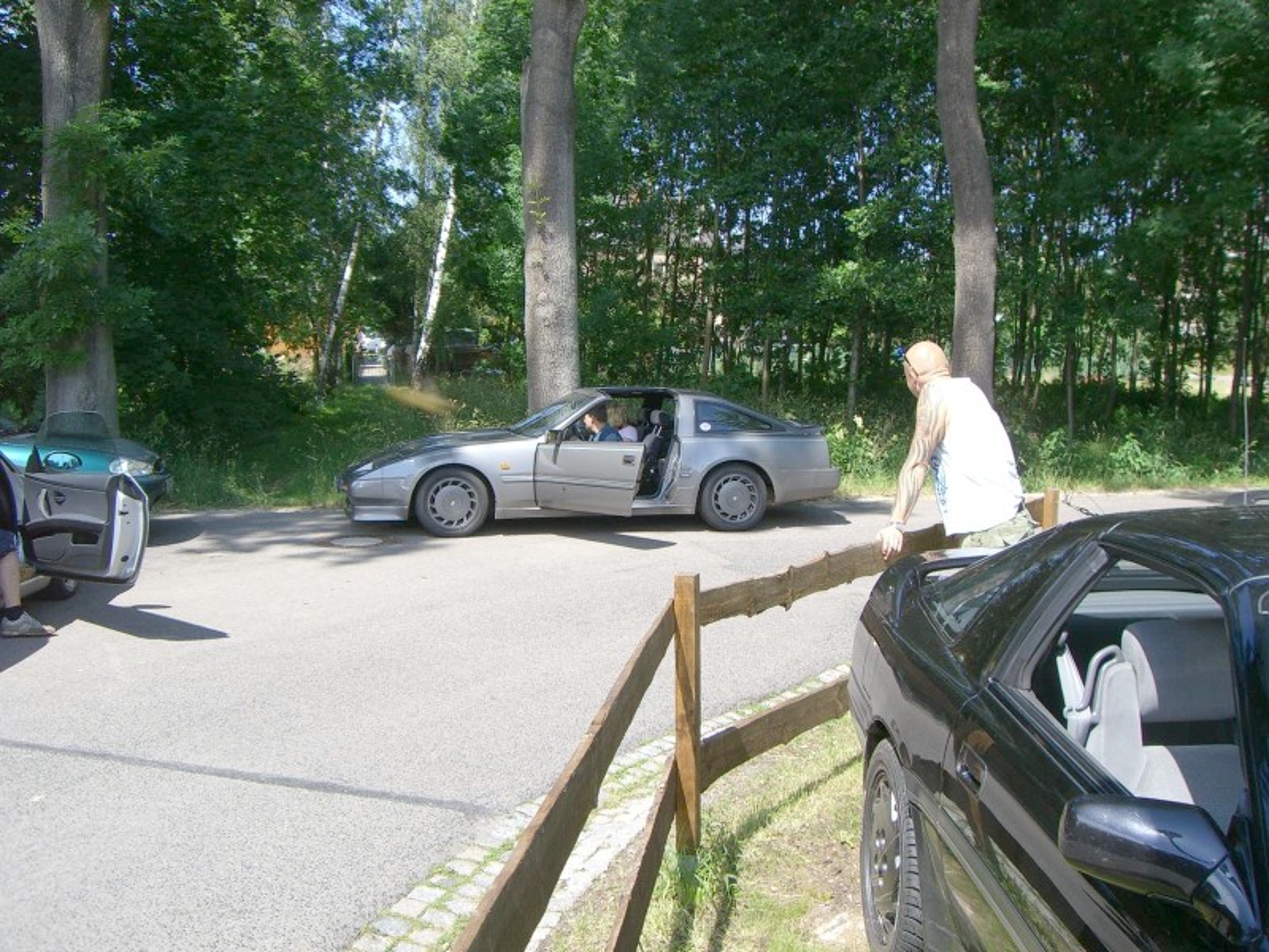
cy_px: 476
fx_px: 1393
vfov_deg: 37.7
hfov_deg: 49.0
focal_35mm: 38
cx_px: 634
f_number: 4.3
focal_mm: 6.2
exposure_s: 1/250
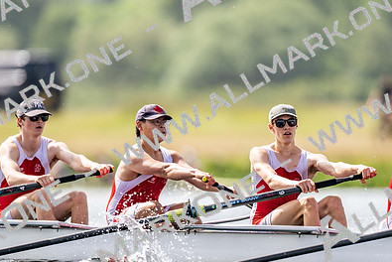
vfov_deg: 1.6
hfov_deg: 2.3
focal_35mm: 880
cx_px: 235
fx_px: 9589
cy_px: 168
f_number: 4
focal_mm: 600
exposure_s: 1/2500
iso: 200
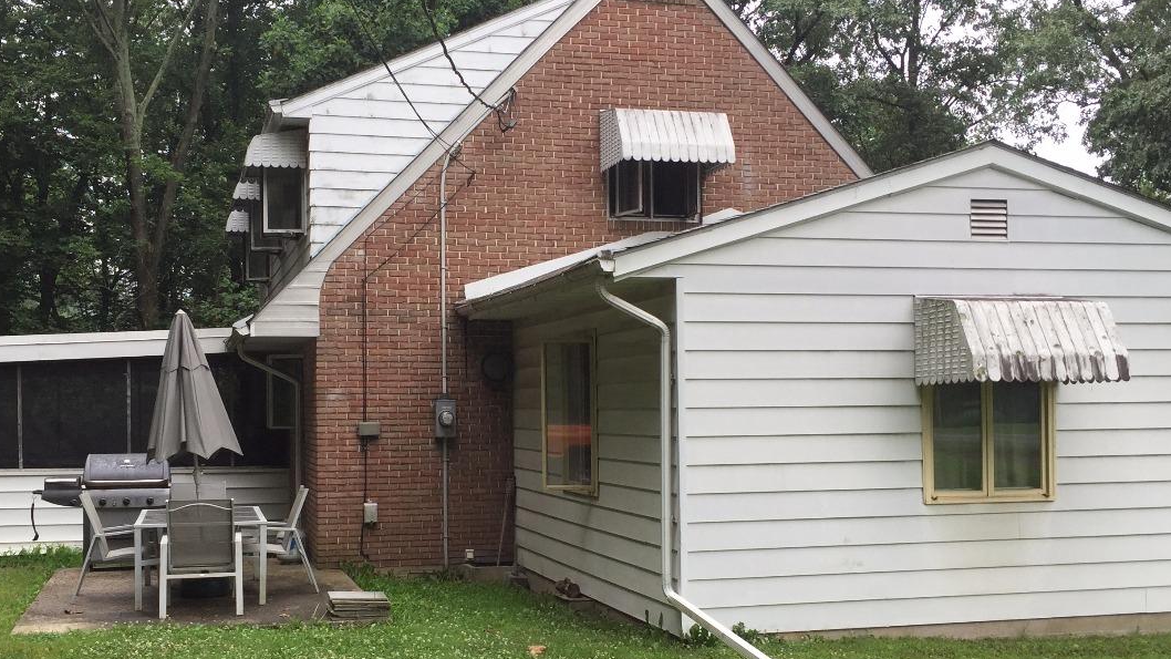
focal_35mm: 43
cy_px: 412
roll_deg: -0.2
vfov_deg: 27.6
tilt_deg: +0.1
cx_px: 556
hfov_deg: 47.3
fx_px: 1335
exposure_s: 1/208
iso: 32
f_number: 2.2
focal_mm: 4.15
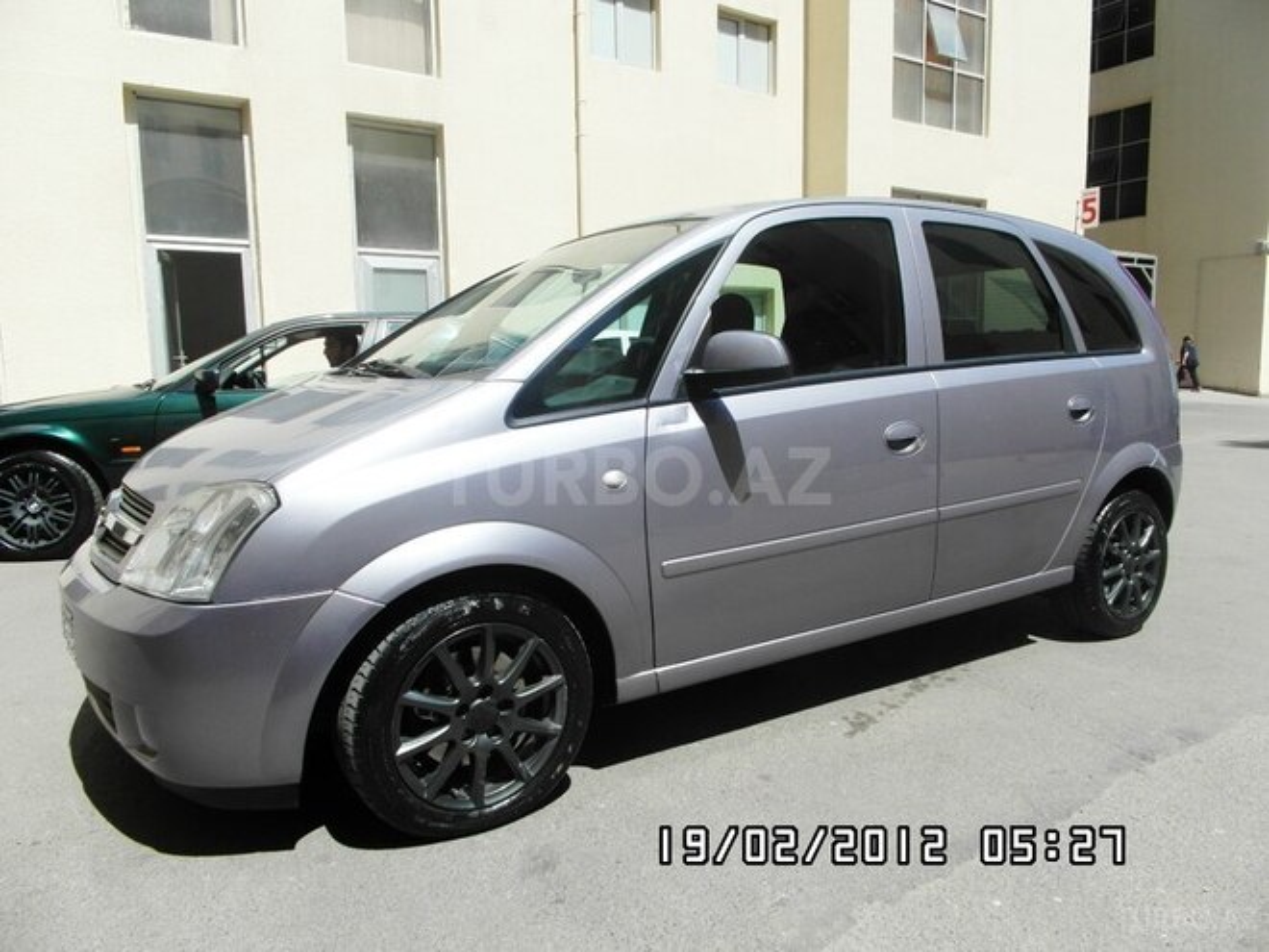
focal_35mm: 23
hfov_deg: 73.9
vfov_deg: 58.9
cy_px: 476
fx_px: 843
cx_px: 634
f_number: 4
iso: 100
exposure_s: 1/750
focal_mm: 4.1
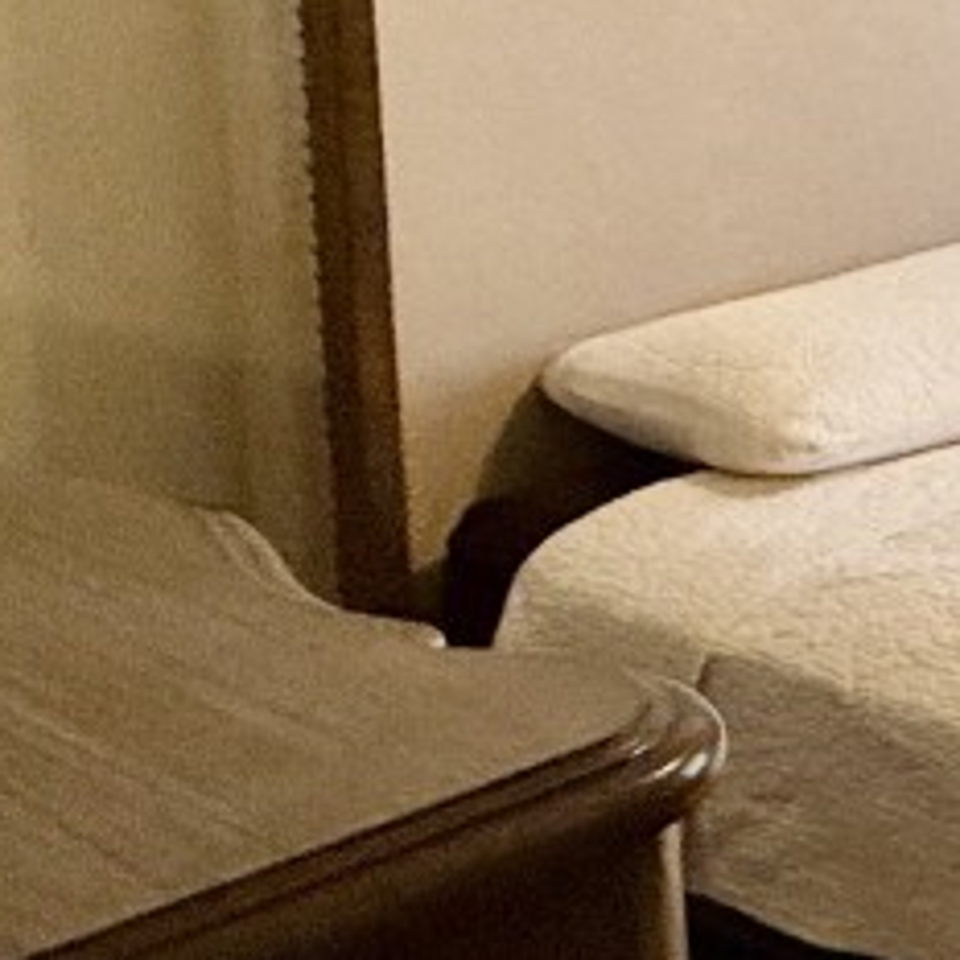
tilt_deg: -4.4
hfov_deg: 15.6
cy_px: -78
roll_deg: -0.2
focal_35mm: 68
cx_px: 2217
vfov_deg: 23.8
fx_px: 2134
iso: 200
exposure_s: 1/60
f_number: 2.2
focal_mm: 2.22
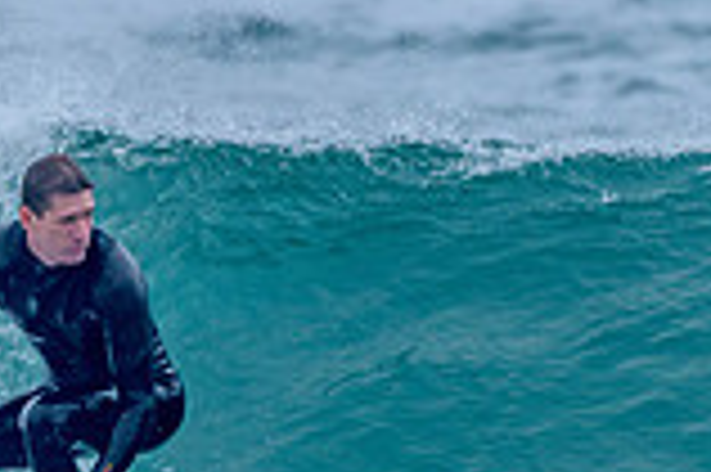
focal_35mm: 2311
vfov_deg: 0.6
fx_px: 45594
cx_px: 32
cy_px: 398
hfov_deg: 0.9
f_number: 5.6
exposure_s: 1/2000
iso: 800
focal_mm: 500
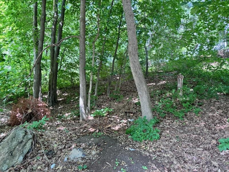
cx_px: 114
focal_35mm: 24
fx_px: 159
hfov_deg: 71.6
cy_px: 86
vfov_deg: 56.8
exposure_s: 1/121
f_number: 1.78
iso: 200
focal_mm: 6.76
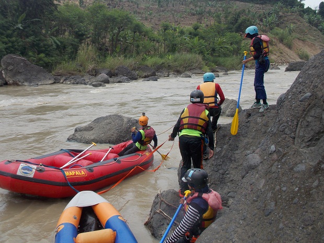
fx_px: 346
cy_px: 122
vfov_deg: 38.7
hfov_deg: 50.1
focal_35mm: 37
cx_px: 162
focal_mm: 6.6
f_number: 3.5
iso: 80
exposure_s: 1/500
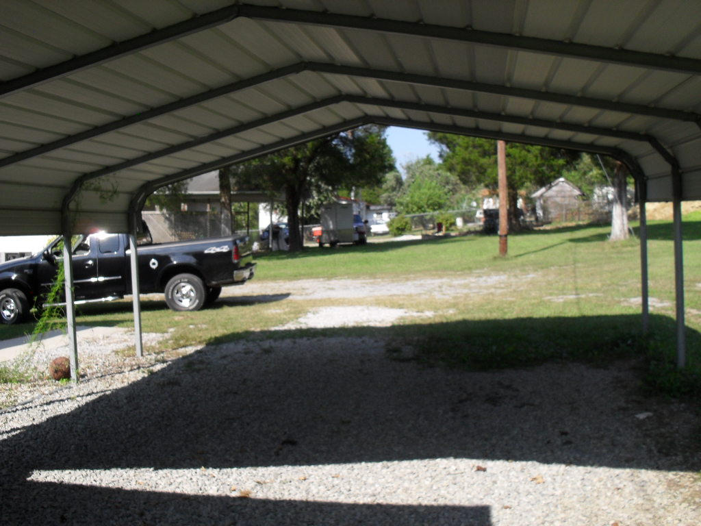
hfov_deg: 52.6
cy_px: 263
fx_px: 709
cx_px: 350
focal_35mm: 35
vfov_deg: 40.7
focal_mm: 6.3
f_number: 8.4
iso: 100
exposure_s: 1/125
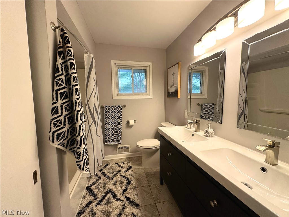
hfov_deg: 102.1
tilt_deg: -4.9
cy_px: 108
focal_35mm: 14
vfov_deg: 85.7
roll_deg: +0.5
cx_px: 144
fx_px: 117
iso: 200
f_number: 2.2
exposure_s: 1/120
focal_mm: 2.22
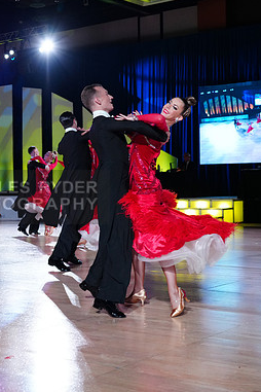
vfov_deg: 31.4
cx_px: -2
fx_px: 696
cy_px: 197
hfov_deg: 20.5
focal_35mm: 64
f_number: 4
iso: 2500
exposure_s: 1/400
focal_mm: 42
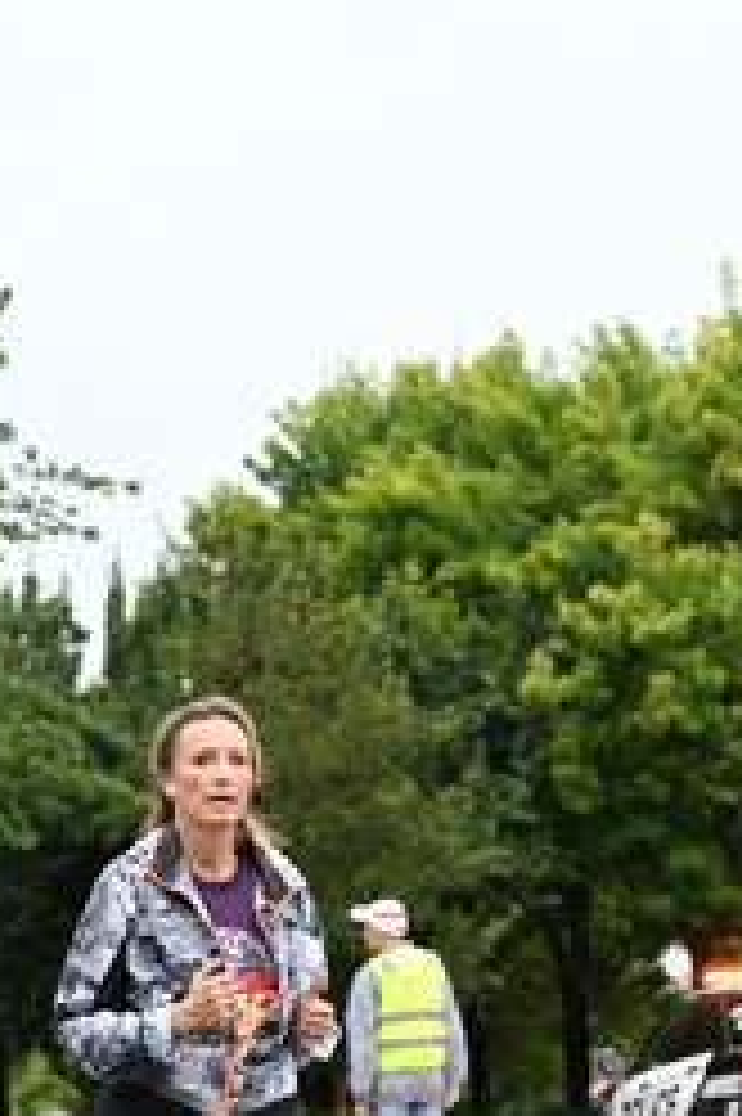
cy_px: 900
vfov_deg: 14.4
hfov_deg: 9.6
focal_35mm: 142
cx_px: 416
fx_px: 4396
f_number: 4
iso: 1600
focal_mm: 64
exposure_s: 1/800
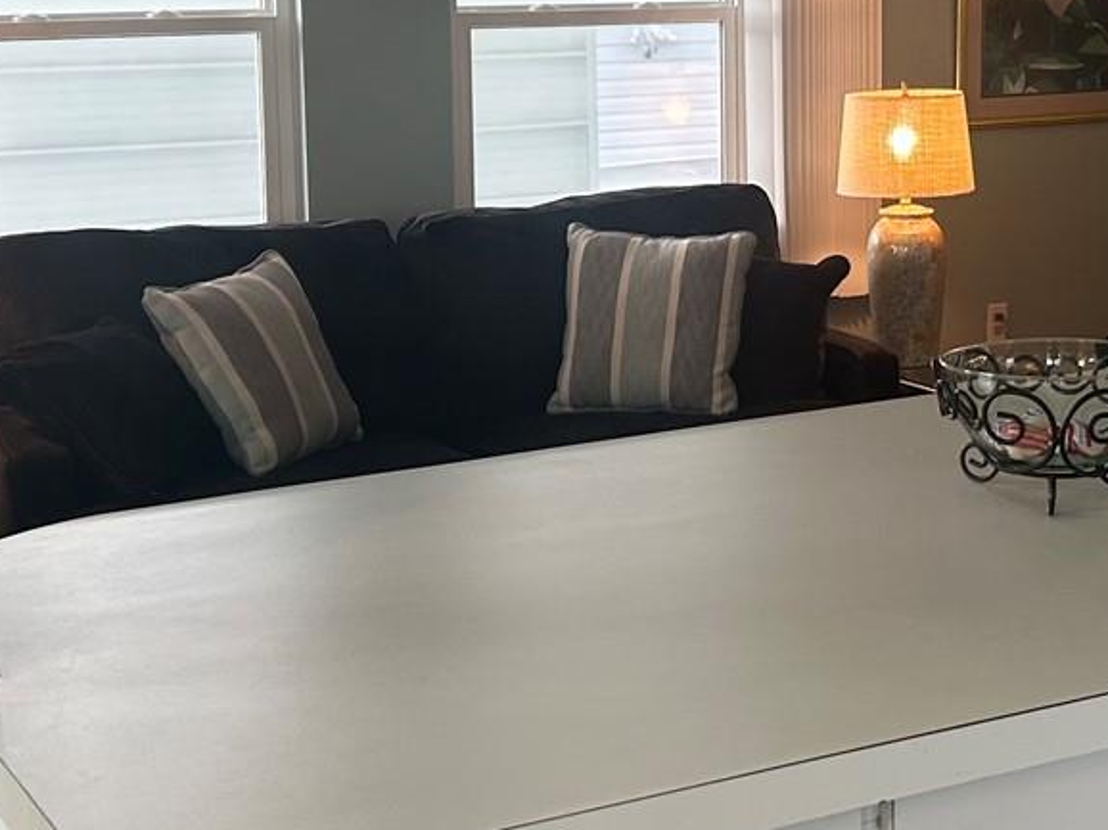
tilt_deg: -6.4
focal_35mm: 72
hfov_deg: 26.6
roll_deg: +0.2
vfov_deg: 20.2
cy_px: 155
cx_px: 861
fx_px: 2304
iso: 100
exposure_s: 1/120
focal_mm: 5.7
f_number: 1.5
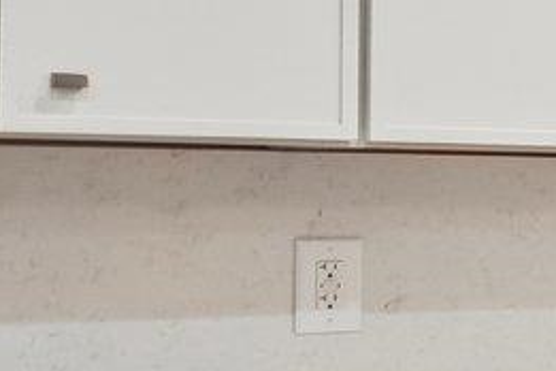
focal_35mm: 110
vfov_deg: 12.0
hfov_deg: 12.8
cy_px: 515
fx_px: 1699
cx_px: 1446
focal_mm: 14
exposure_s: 1/15
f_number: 7.1
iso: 500
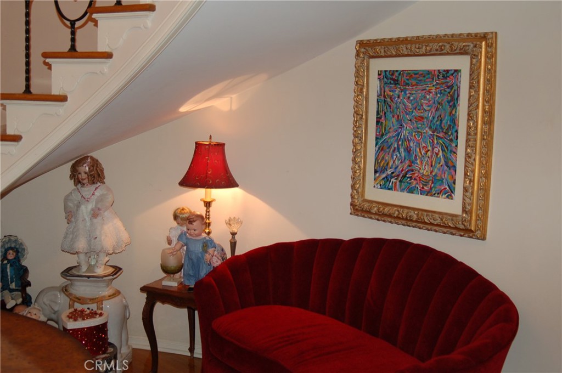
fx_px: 655
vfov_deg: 31.8
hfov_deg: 46.5
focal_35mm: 42
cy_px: 186
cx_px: 281
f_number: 3.3
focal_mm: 28
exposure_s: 1/60
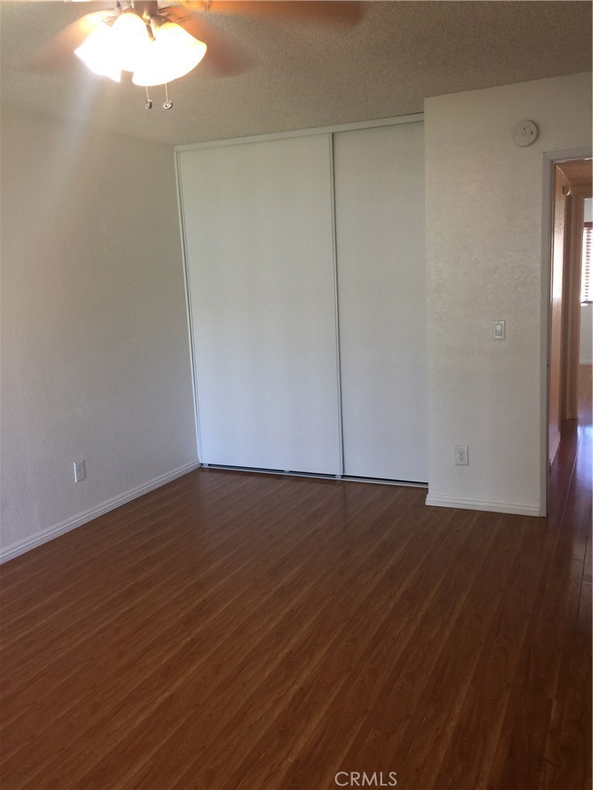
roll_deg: +2.2
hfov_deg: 48.2
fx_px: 662
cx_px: 296
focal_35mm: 29
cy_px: 395
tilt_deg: -9.3
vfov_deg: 61.7
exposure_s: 1/15
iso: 40
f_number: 2.2
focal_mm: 4.15
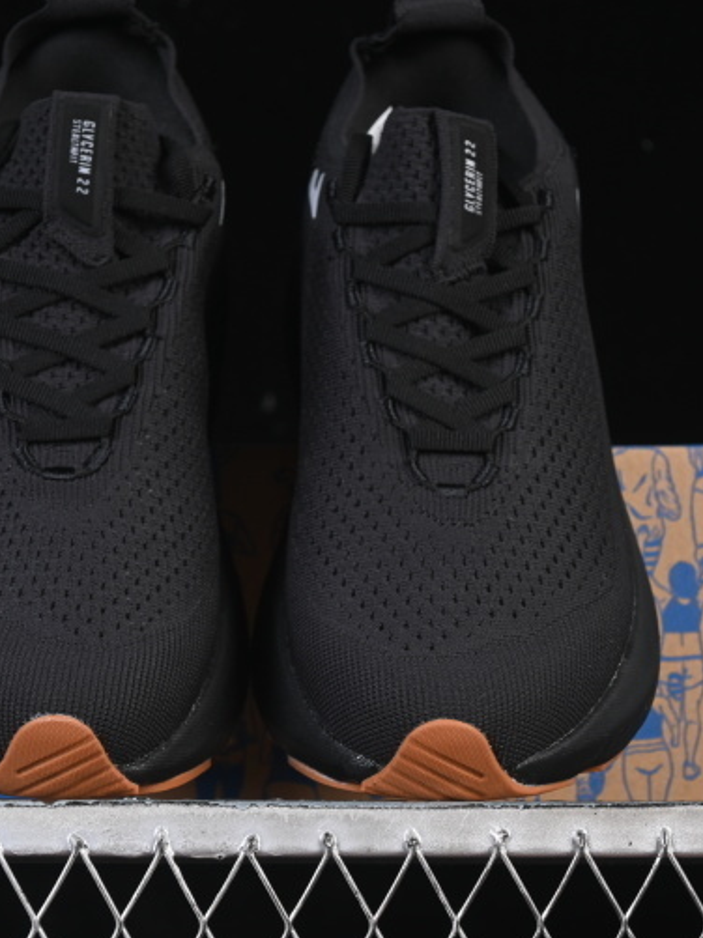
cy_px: 490
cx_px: 247
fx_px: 3117
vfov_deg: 17.1
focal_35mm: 115
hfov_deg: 12.9
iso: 160
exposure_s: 1/60
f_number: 6.3
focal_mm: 50
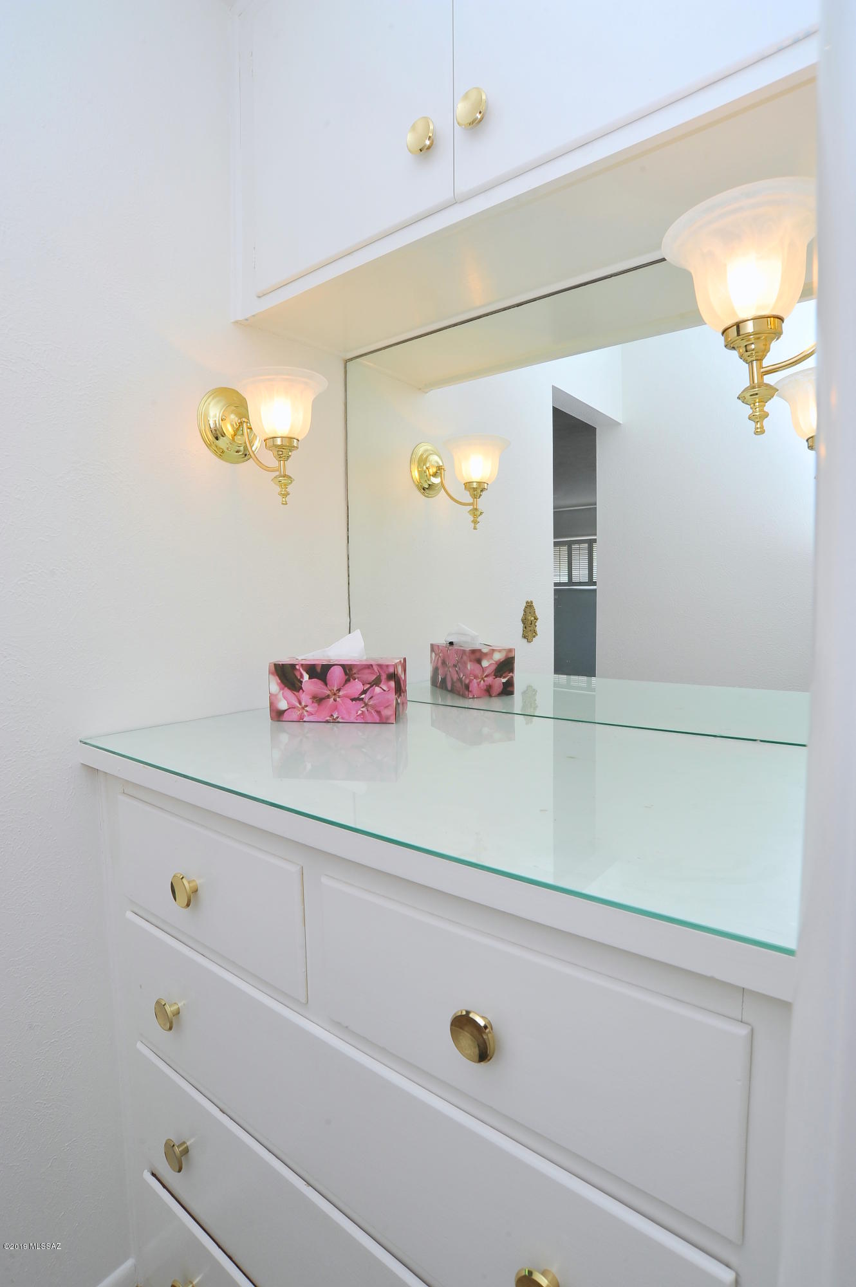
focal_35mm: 18
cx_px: 428
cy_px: 644
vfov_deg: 90.0
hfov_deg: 67.3
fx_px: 643
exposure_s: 1/40
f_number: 14
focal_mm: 18
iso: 500
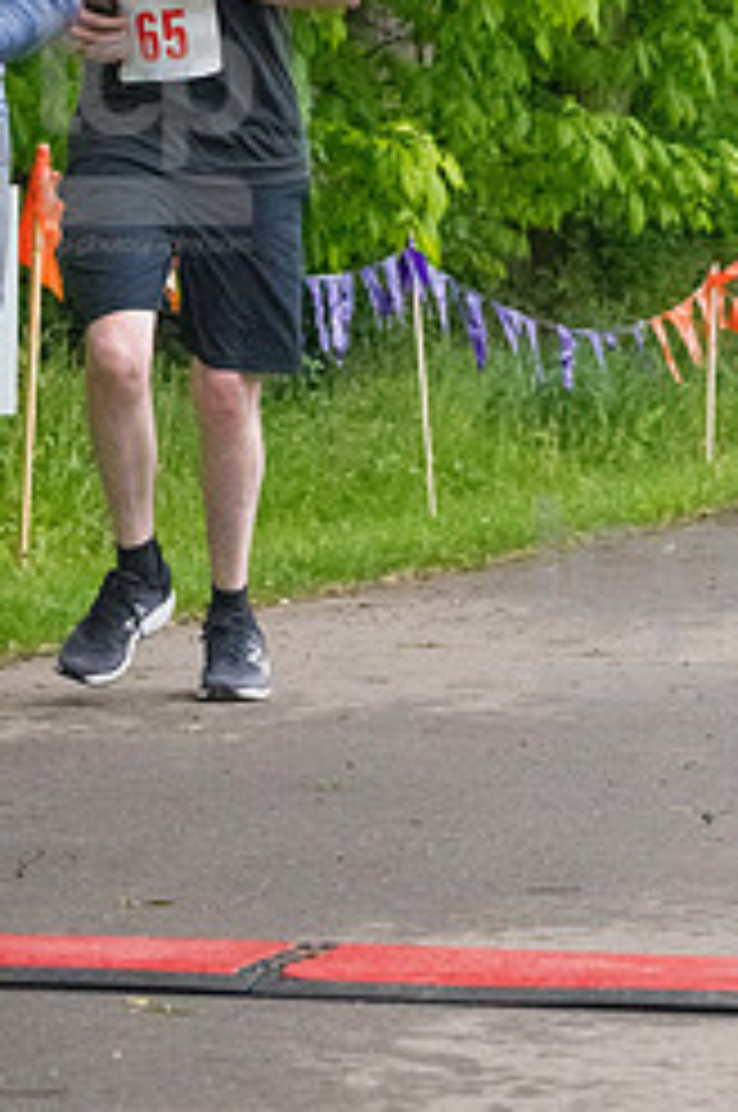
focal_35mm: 191
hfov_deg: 7.2
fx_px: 5889
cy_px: 131
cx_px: 146
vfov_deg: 10.7
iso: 6400
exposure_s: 1/1250
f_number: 5.6
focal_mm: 70
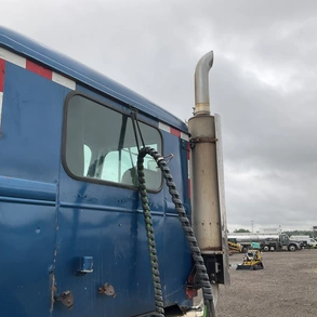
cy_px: 161
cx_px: 150
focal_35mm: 35
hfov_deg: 47.2
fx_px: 363
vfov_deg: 47.2
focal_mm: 3
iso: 25
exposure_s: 1/465
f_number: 1.8
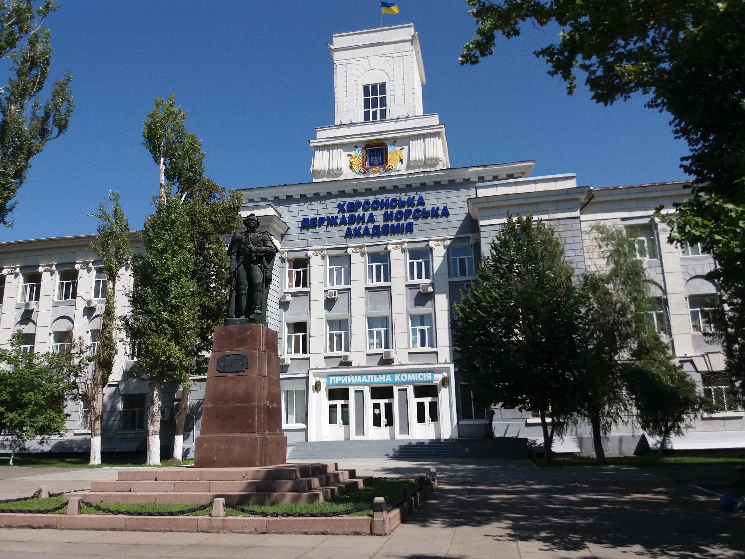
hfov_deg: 63.4
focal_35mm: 28
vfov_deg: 49.7
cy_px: 280
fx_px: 603
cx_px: 372
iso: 64
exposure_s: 1/2178
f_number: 1.9
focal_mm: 3.7
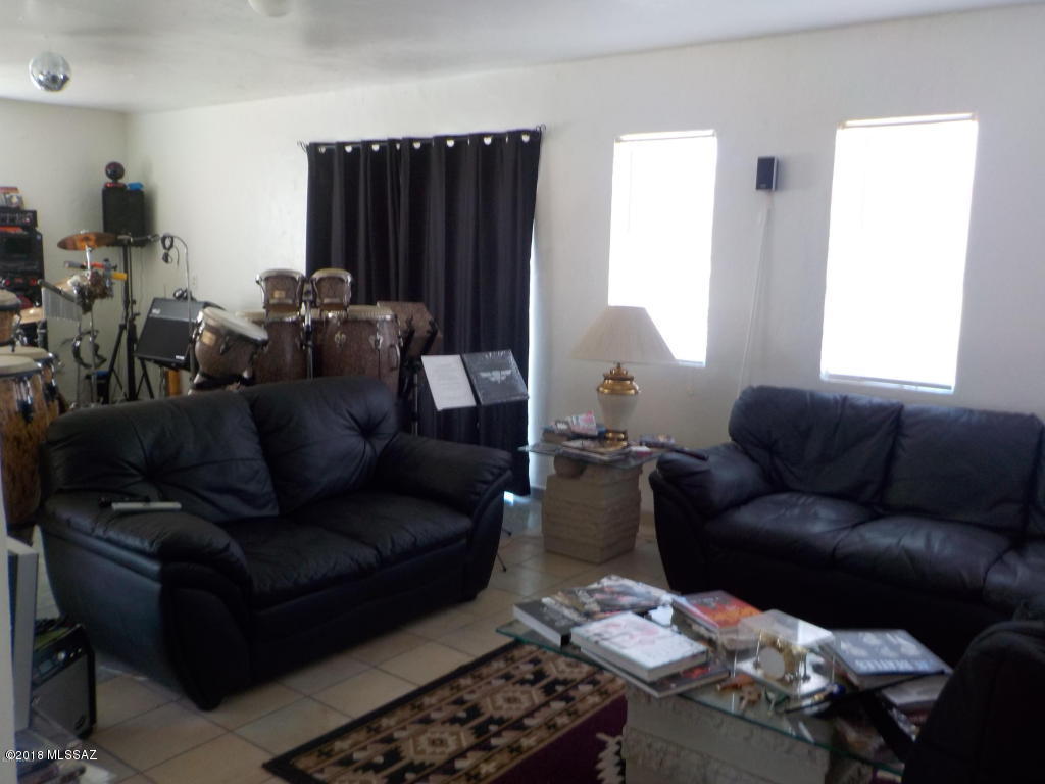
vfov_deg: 46.8
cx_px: 522
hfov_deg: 60.0
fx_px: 906
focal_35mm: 30
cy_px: 392
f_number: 3.3
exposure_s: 1/30
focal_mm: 4.1
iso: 180
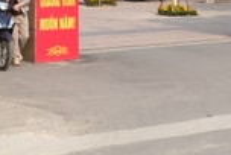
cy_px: -93
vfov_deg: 10.6
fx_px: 797
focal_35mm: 124
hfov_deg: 16.3
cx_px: 204
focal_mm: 23
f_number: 5.6
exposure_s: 1/480
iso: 160
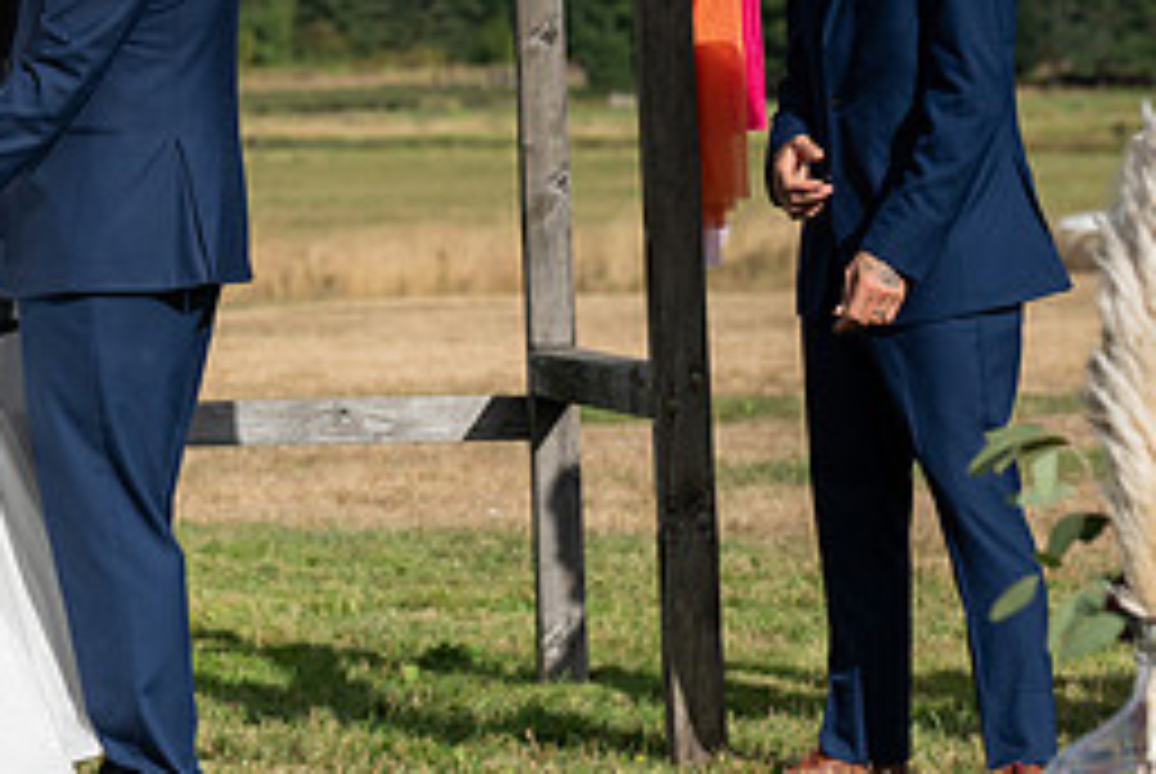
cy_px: 97
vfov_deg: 7.3
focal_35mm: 187
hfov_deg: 10.9
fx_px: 6012
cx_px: -58
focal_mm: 83
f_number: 4.5
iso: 400
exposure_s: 1/8000
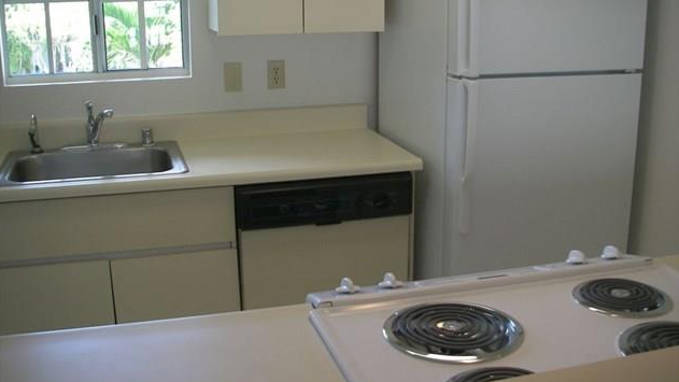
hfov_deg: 48.4
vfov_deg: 28.3
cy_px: 172
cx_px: 339
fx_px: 756
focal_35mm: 42
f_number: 3.3
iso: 125
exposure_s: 1/50
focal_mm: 6.3
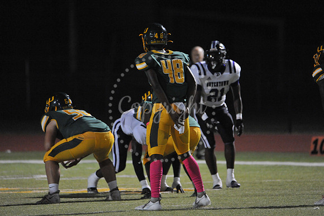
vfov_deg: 2.3
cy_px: 108
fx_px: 5397
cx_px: 162
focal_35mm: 600
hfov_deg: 3.4
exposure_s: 1/200
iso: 6400
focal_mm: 600
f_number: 6.3
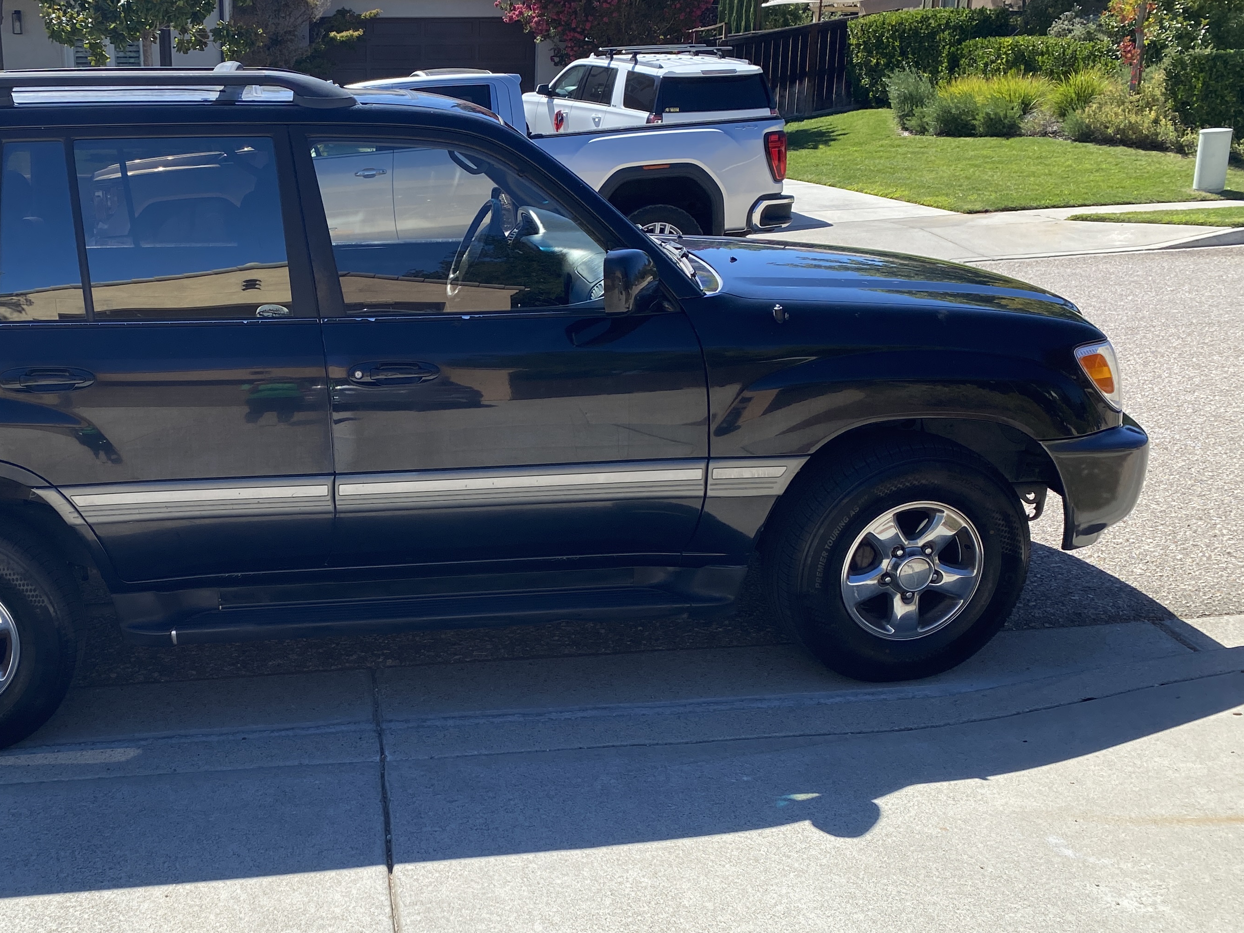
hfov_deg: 46.8
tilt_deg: -17.3
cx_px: 372
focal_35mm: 39
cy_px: 547
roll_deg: +0.9
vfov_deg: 36.7
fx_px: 1402
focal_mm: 4.25
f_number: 1.8
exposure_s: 1/2222
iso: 32
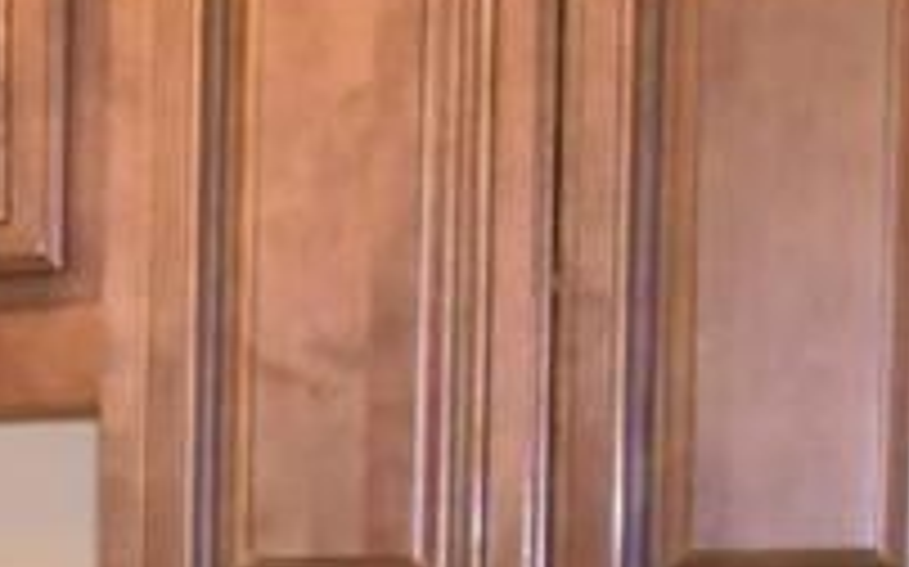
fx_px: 2996
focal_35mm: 121
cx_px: -1174
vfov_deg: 10.6
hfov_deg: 13.4
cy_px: 752
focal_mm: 10
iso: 200
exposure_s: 1/40
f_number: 4.5
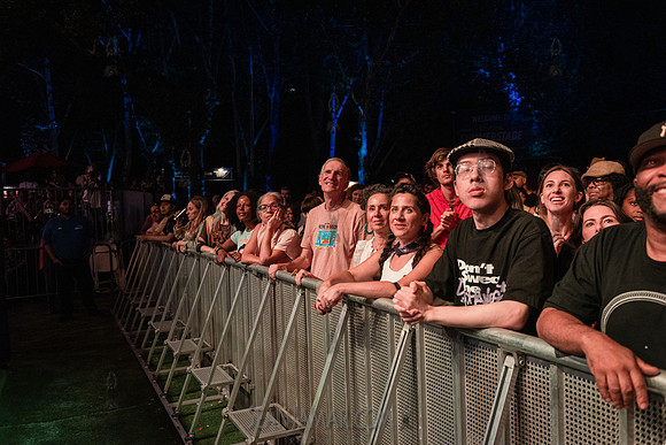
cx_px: 333
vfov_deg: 42.3
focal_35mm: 31
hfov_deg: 60.3
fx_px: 574
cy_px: 222
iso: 6400
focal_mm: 31
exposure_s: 1/500
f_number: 3.5
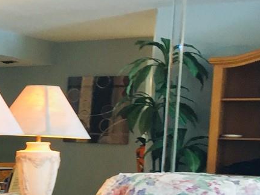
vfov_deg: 13.5
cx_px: -200
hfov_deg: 15.7
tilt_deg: -3.8
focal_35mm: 108
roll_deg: -3.1
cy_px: 194
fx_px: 811
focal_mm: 4.15
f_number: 2.2
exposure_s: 1/30
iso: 64
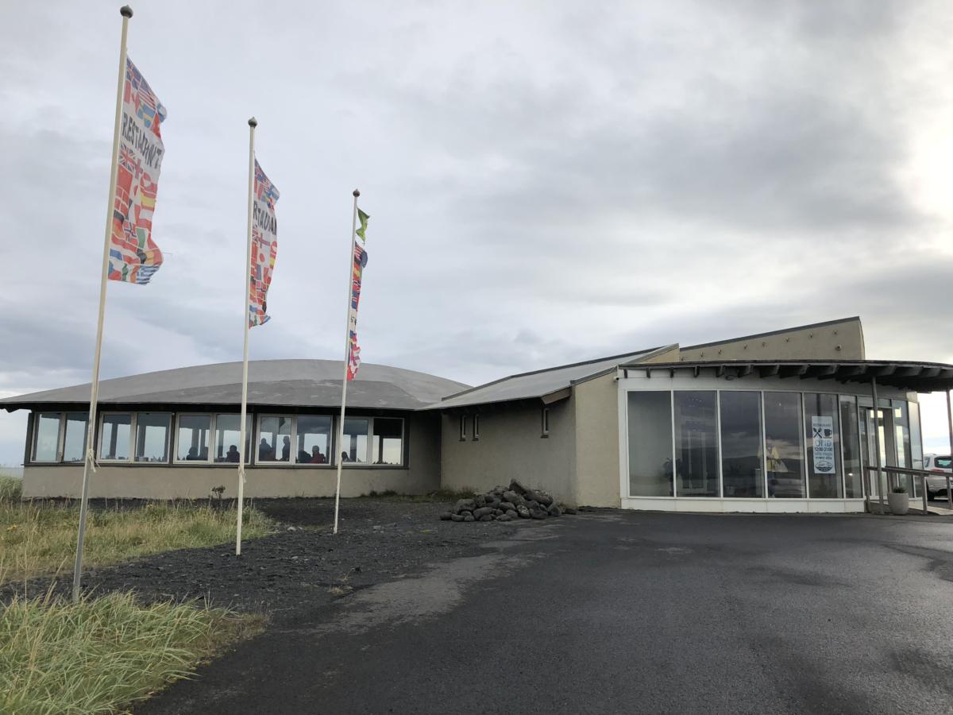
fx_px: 771
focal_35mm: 28
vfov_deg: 49.7
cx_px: 476
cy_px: 358
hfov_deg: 63.4
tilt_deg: +8.5
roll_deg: +0.0
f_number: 1.8
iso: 20
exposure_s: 1/1548
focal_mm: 4
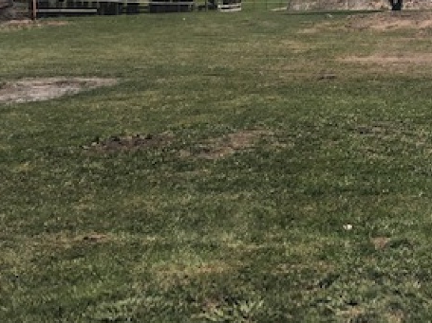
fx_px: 786
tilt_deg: +0.7
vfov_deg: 22.0
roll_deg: +2.5
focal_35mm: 63
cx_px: 481
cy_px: -30
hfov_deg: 27.9
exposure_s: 1/2208
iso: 20
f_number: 1.8
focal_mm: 4
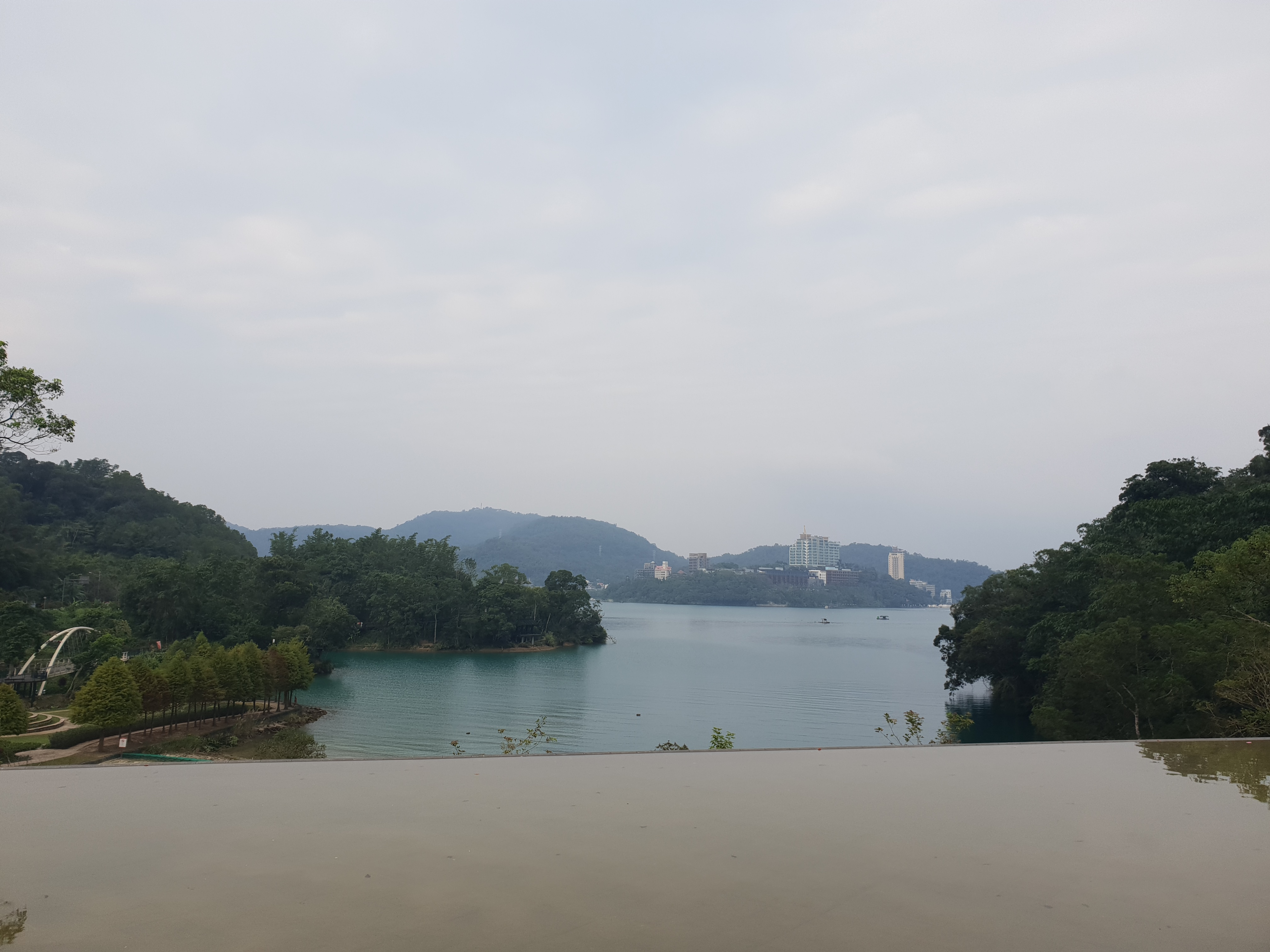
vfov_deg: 53.1
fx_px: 954
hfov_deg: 67.3
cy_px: 476
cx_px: 635
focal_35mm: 26
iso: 50
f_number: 2.4
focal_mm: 4.3
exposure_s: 1/453
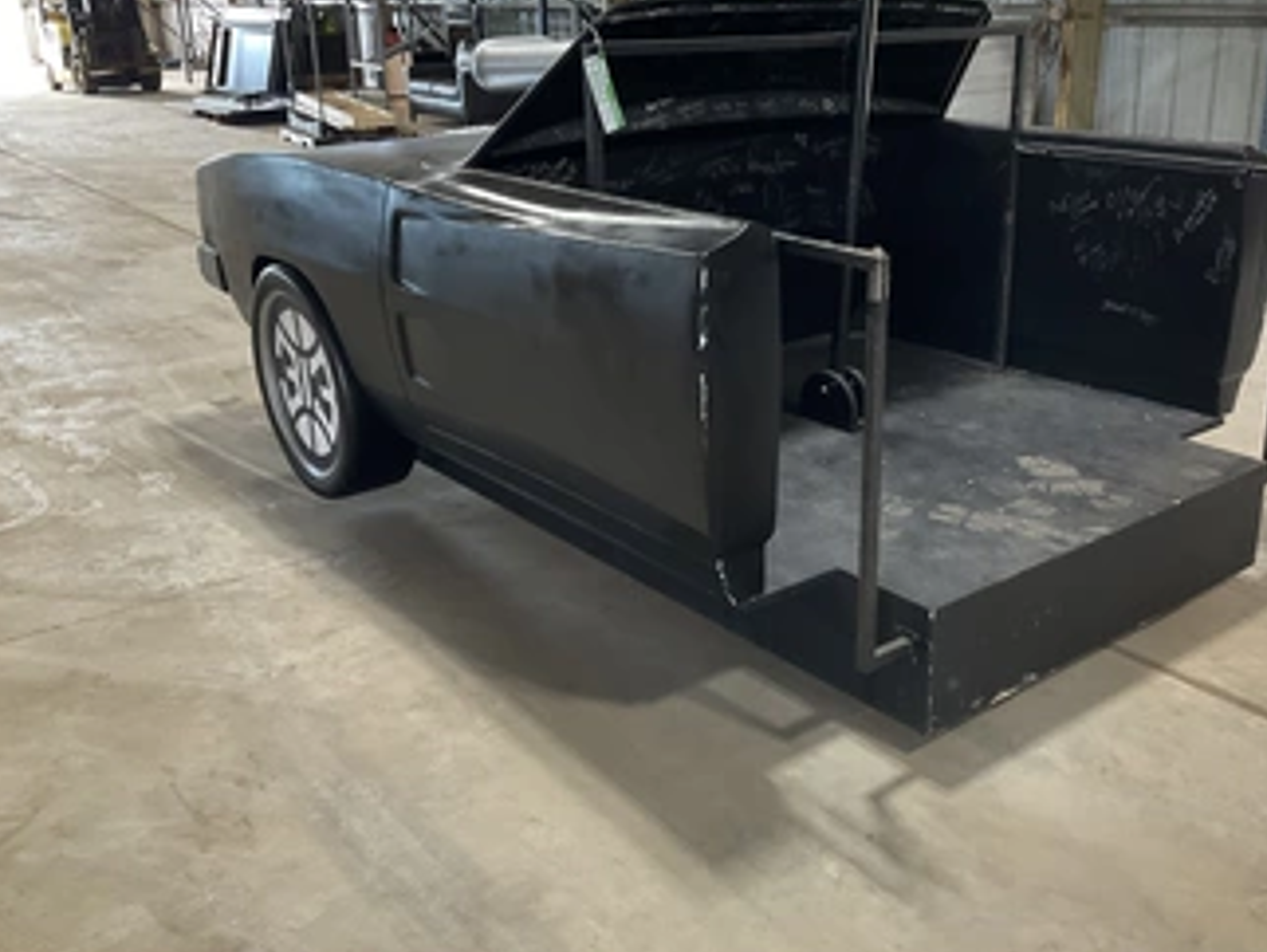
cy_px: 437
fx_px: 1319
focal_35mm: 36
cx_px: 740
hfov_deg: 51.1
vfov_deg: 39.7
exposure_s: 1/60
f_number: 1.8
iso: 125
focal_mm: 3
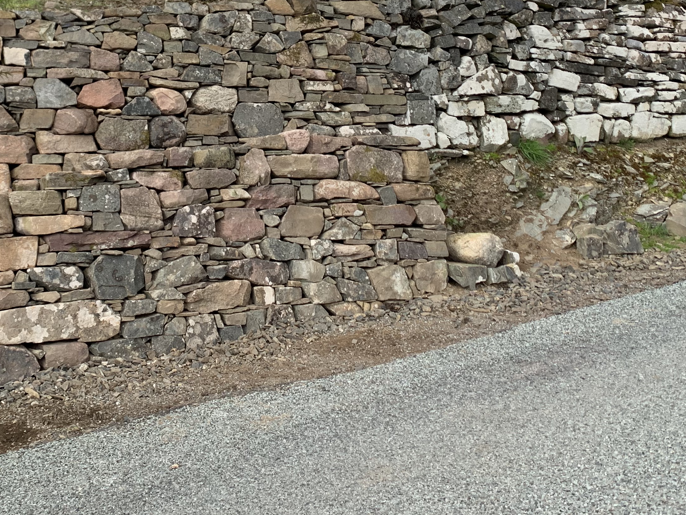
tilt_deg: +6.0
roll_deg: -0.4
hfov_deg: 39.2
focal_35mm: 48
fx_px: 951
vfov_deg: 29.0
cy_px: 50
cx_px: 229
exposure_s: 1/583
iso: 25
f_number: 1.8
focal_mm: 4.25
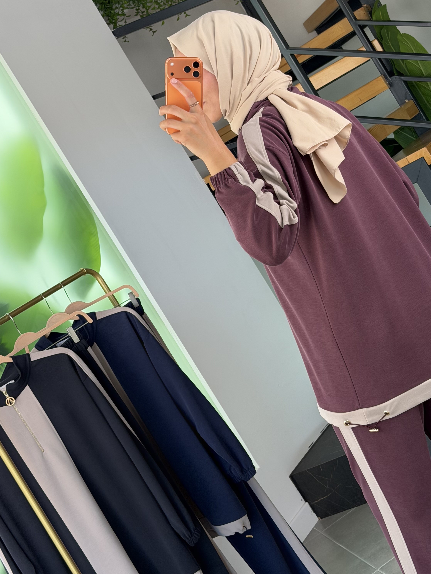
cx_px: 239
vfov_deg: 29.6
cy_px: 194
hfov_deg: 22.6
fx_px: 1079
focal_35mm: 65
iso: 50
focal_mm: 6.76
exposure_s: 1/132
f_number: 1.78
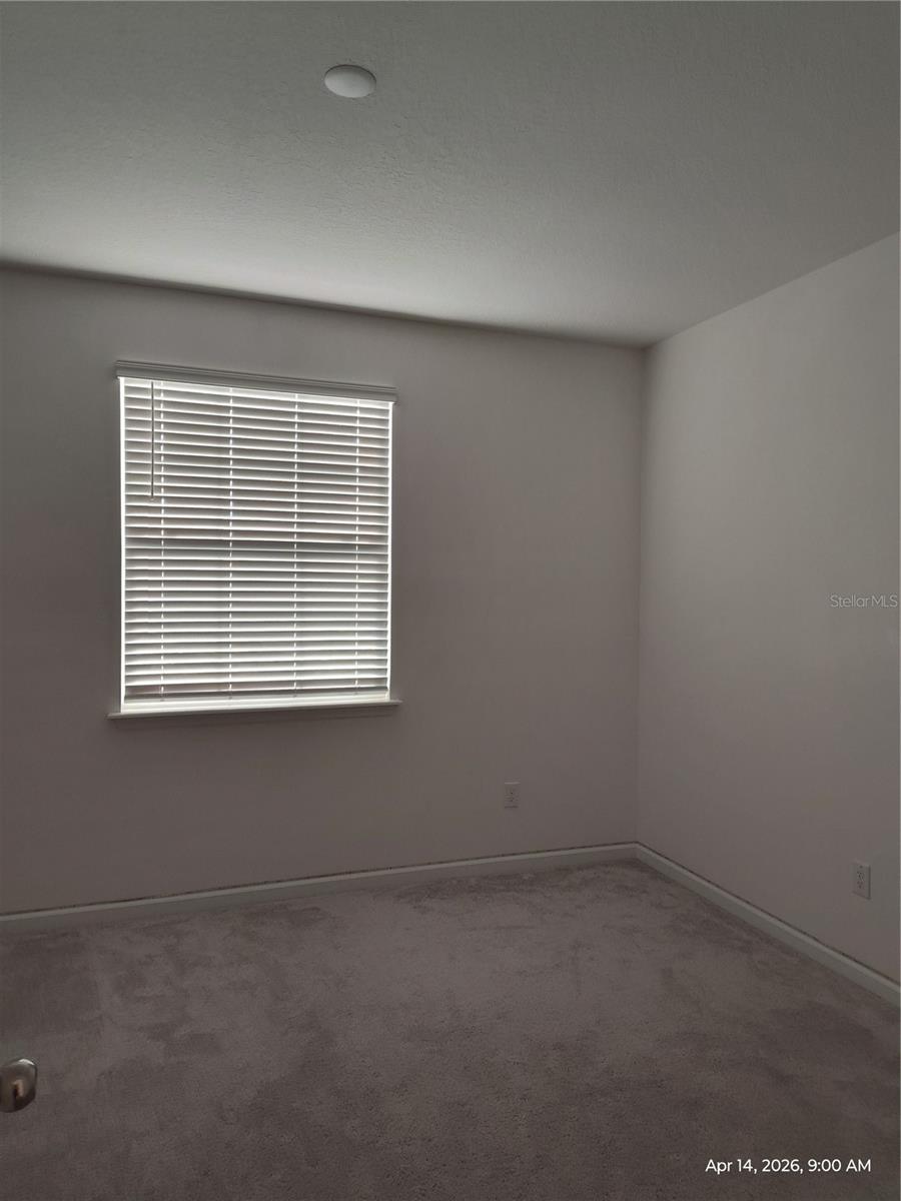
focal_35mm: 23
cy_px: 600
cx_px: 450
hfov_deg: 58.9
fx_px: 798
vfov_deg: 73.9
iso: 119
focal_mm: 5.56
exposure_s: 1/120
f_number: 1.8
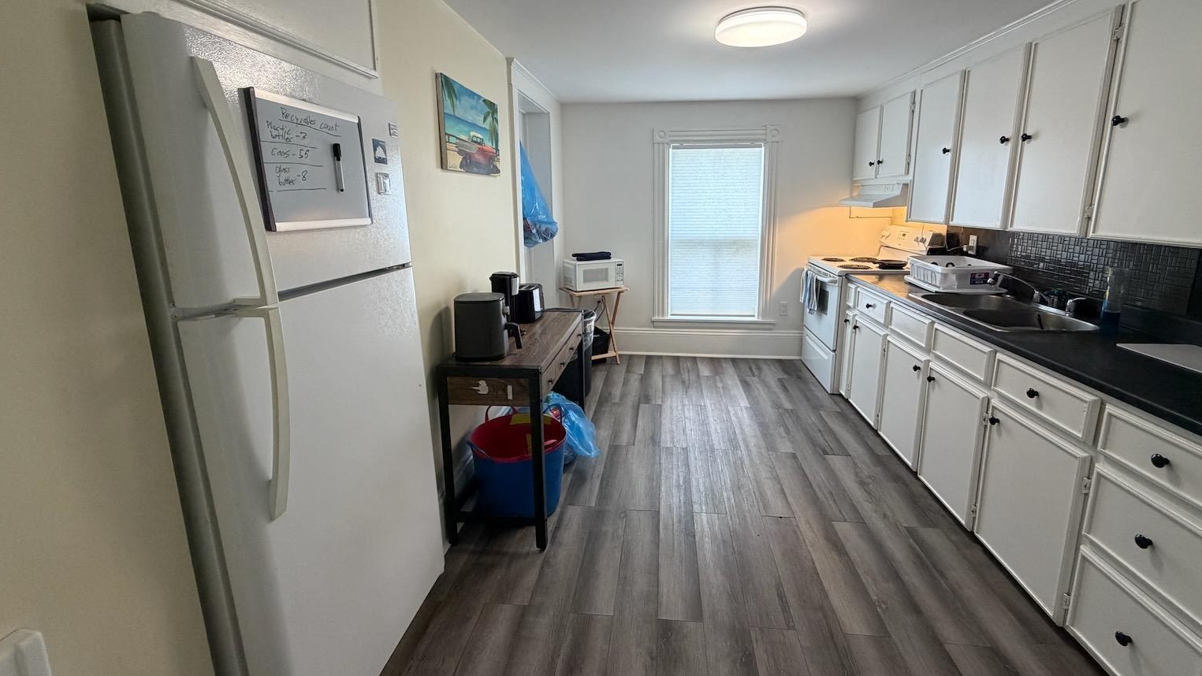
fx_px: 510
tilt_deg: -10.8
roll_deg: +0.9
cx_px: 623
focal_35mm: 16
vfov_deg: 66.9
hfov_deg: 99.3
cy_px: 297
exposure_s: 1/120
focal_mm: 2.22
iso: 250
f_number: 2.2
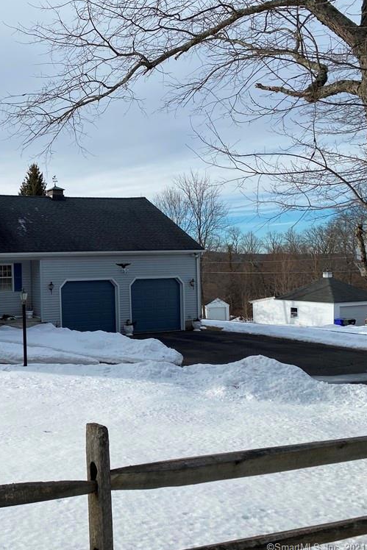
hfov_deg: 32.8
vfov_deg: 51.9
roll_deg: +1.8
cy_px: 272
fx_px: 565
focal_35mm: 37
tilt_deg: +0.4
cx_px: -7
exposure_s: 1/3205
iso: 32
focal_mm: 4.25
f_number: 1.8
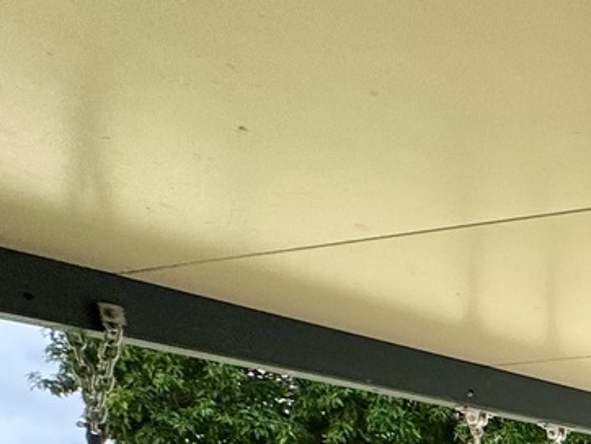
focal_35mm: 58
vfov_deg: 21.9
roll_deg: +0.4
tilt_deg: -1.0
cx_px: 1208
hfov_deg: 18.7
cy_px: 621
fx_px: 991
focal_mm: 2.22
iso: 50
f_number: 2.2
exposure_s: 1/2494
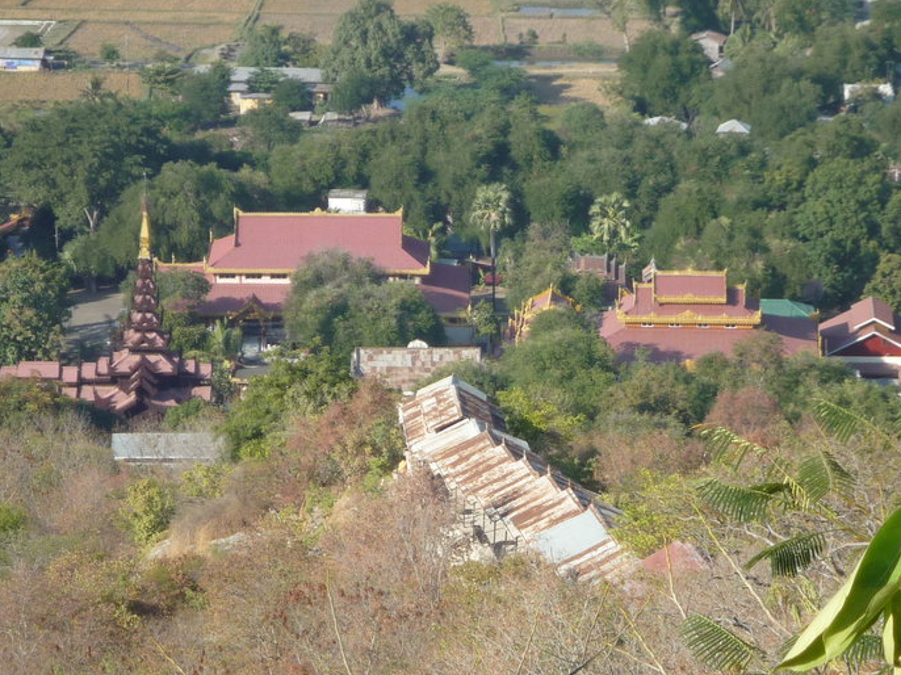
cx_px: 487
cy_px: 377
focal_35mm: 210
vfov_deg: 7.1
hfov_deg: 9.4
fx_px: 5464
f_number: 5.9
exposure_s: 1/200
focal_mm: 22
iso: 100
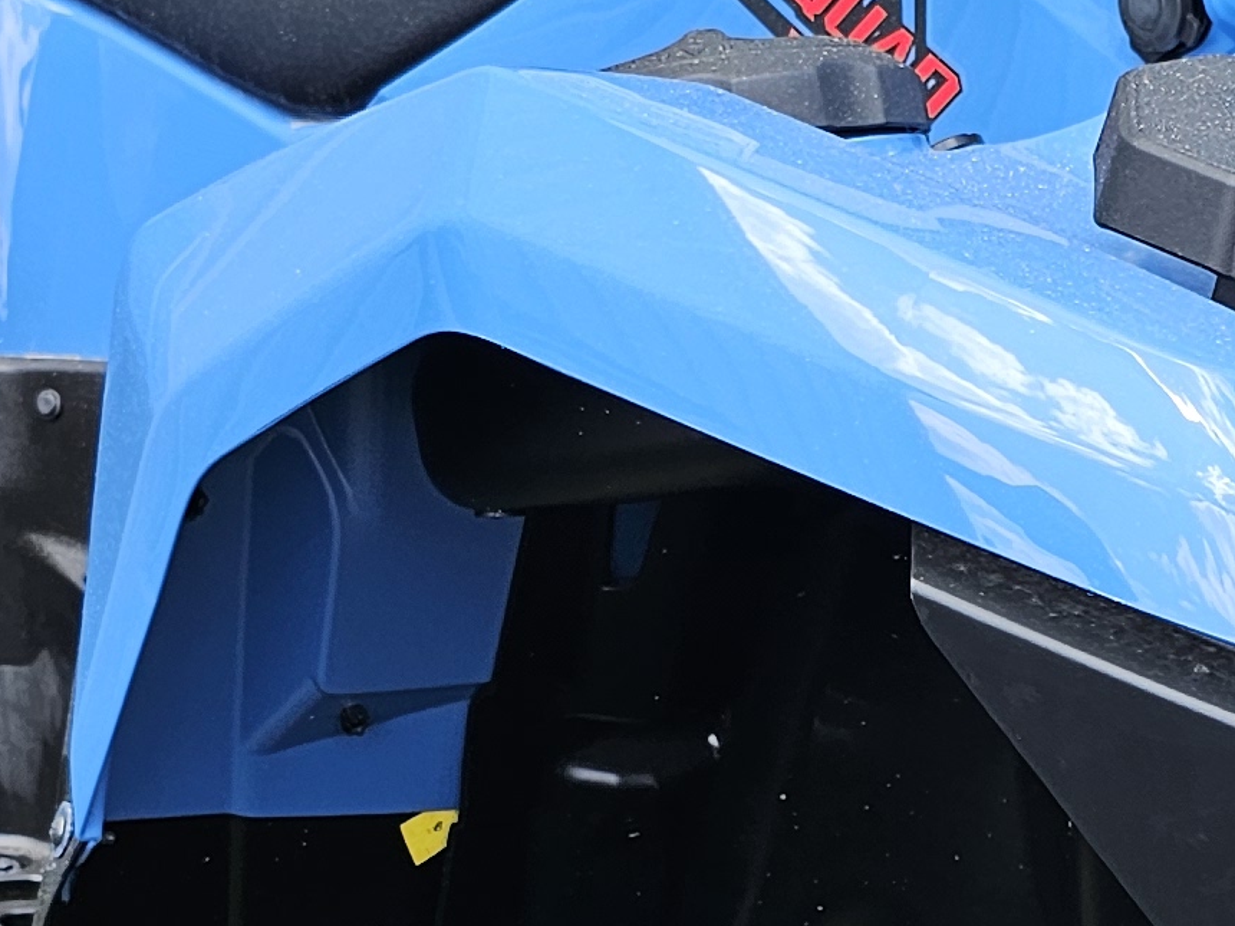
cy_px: 808
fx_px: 3817
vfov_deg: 13.7
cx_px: 892
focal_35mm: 107
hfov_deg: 18.3
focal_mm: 6.3
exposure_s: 1/215
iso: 20
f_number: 1.7
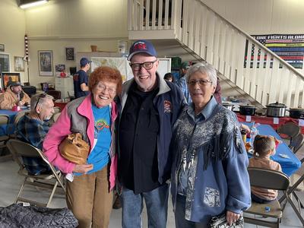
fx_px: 228
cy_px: 114
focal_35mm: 26
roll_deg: -1.8
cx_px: 152
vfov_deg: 53.1
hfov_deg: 67.3
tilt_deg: -9.7
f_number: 1.6
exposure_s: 1/60
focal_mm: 5.1
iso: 80
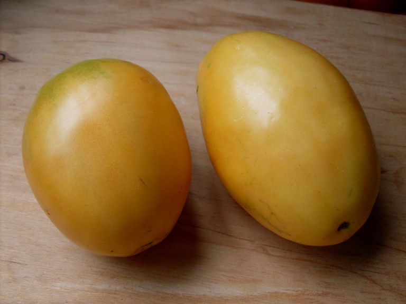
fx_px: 446
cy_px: 152
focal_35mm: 38
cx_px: 203
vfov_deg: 37.7
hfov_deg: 49.0
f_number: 2.8
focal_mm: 6.3
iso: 100
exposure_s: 1/60
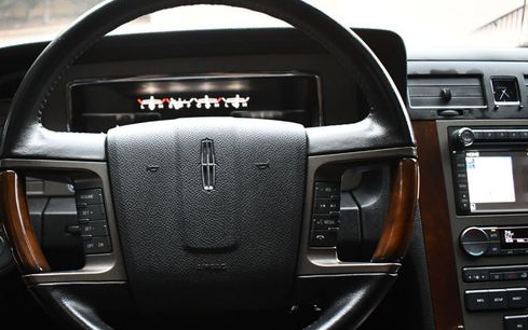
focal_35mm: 36
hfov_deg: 53.4
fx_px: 518
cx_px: 198
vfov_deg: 35.3
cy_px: 183
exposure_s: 1/60
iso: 3200
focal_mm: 18
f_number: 3.5
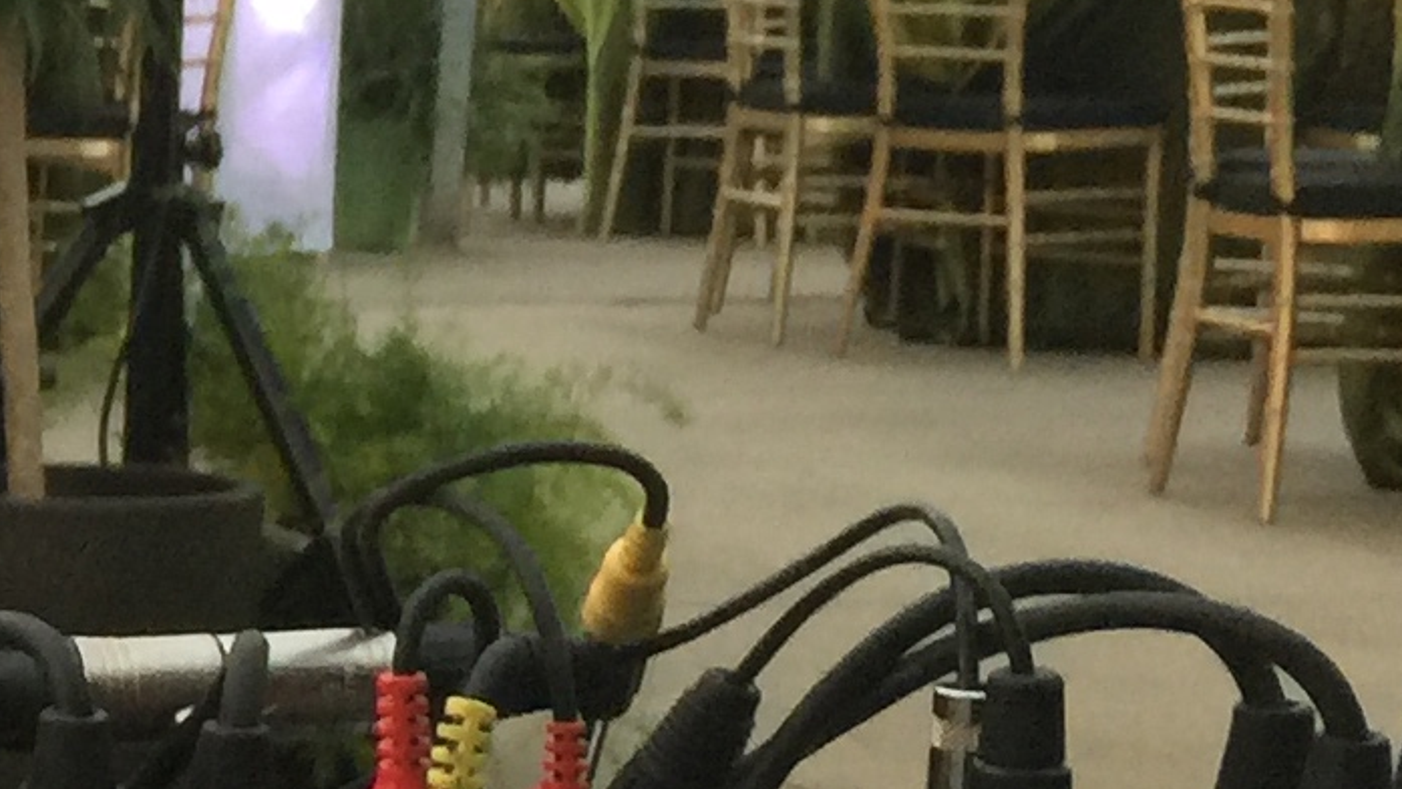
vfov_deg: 8.1
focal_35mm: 148
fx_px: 5502
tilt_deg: -11.1
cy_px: 863
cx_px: -1480
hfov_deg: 12.6
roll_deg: +0.2
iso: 50
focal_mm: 4.15
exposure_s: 1/30
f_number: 2.2
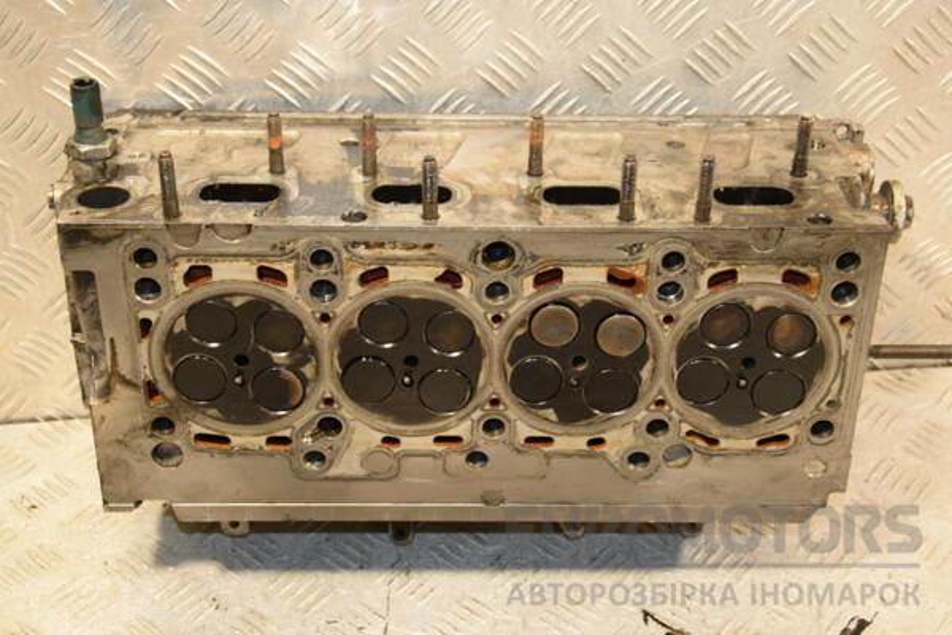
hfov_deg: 35.1
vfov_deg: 23.8
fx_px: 1507
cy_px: 318
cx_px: 476
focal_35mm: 57
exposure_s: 1/125
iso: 800
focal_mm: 38
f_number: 5
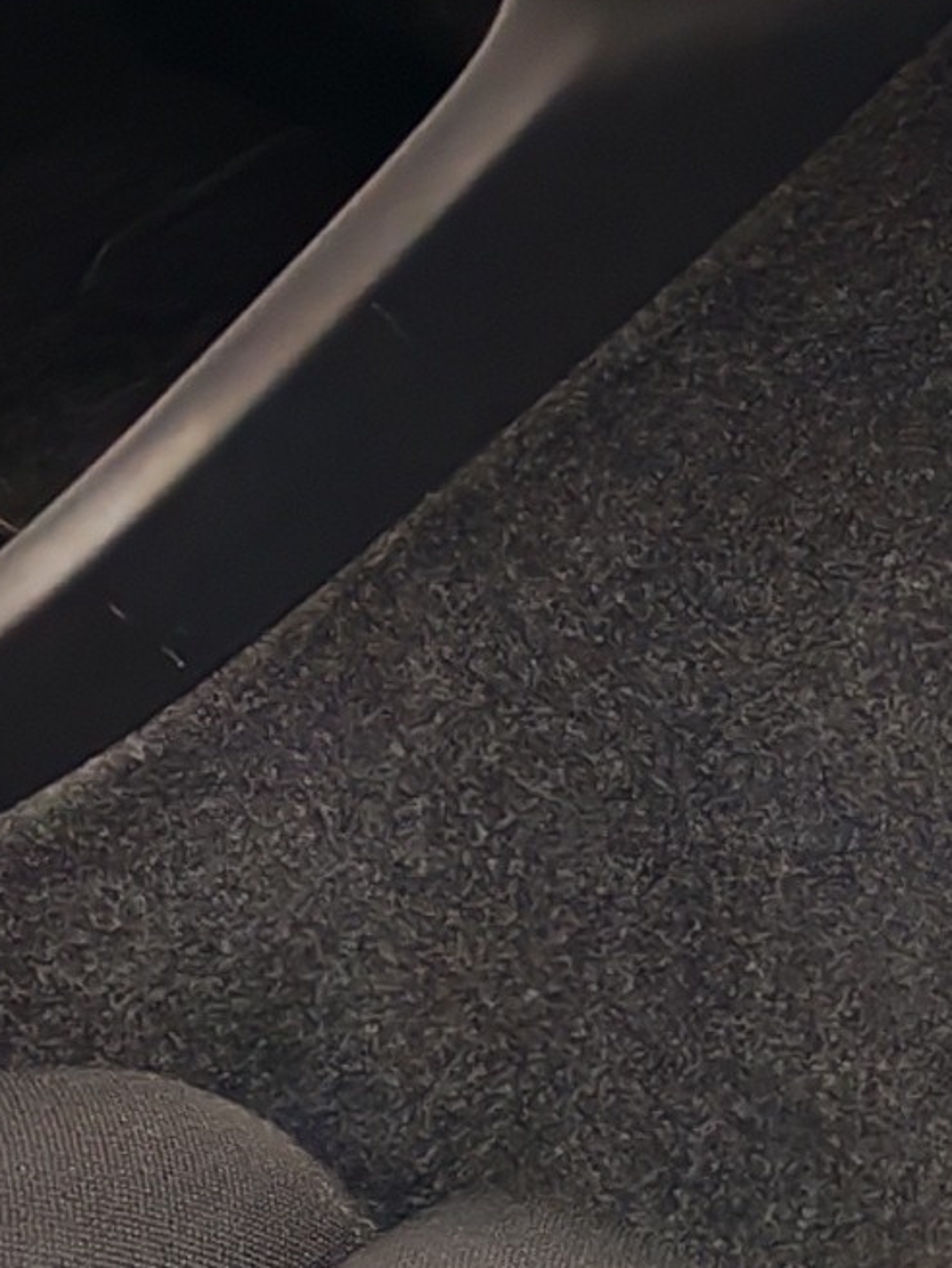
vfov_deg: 9.7
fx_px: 7327
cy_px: -337
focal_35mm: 200
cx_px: 505
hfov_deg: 7.4
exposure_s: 1/50
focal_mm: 6.12
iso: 1000
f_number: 1.9
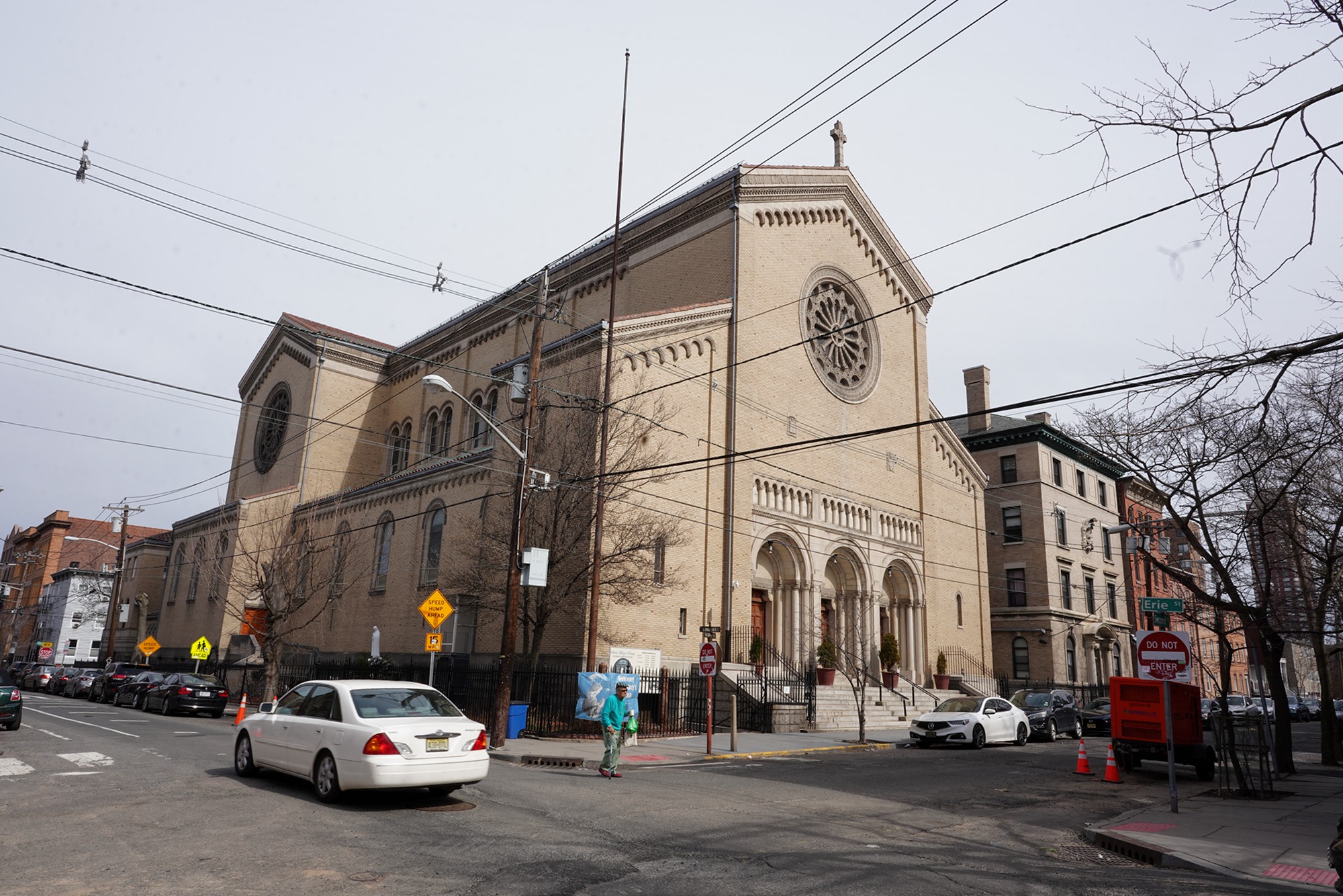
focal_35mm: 20
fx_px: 746
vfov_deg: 61.9
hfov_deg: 84.0
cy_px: 448
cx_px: 672
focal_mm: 20
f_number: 18
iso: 200
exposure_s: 1/100
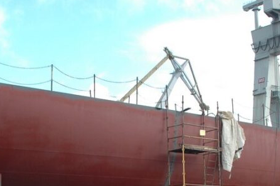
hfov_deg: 23.6
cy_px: 194
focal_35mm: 86
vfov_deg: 15.5
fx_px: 669
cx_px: 114
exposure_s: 1/125
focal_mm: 25
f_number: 11
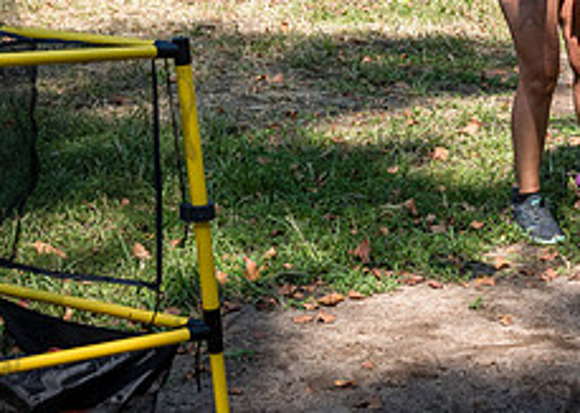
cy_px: -70
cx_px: 397
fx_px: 1629
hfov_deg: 20.1
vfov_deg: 14.1
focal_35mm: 99
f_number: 5
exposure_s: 1/1000
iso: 400
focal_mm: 34
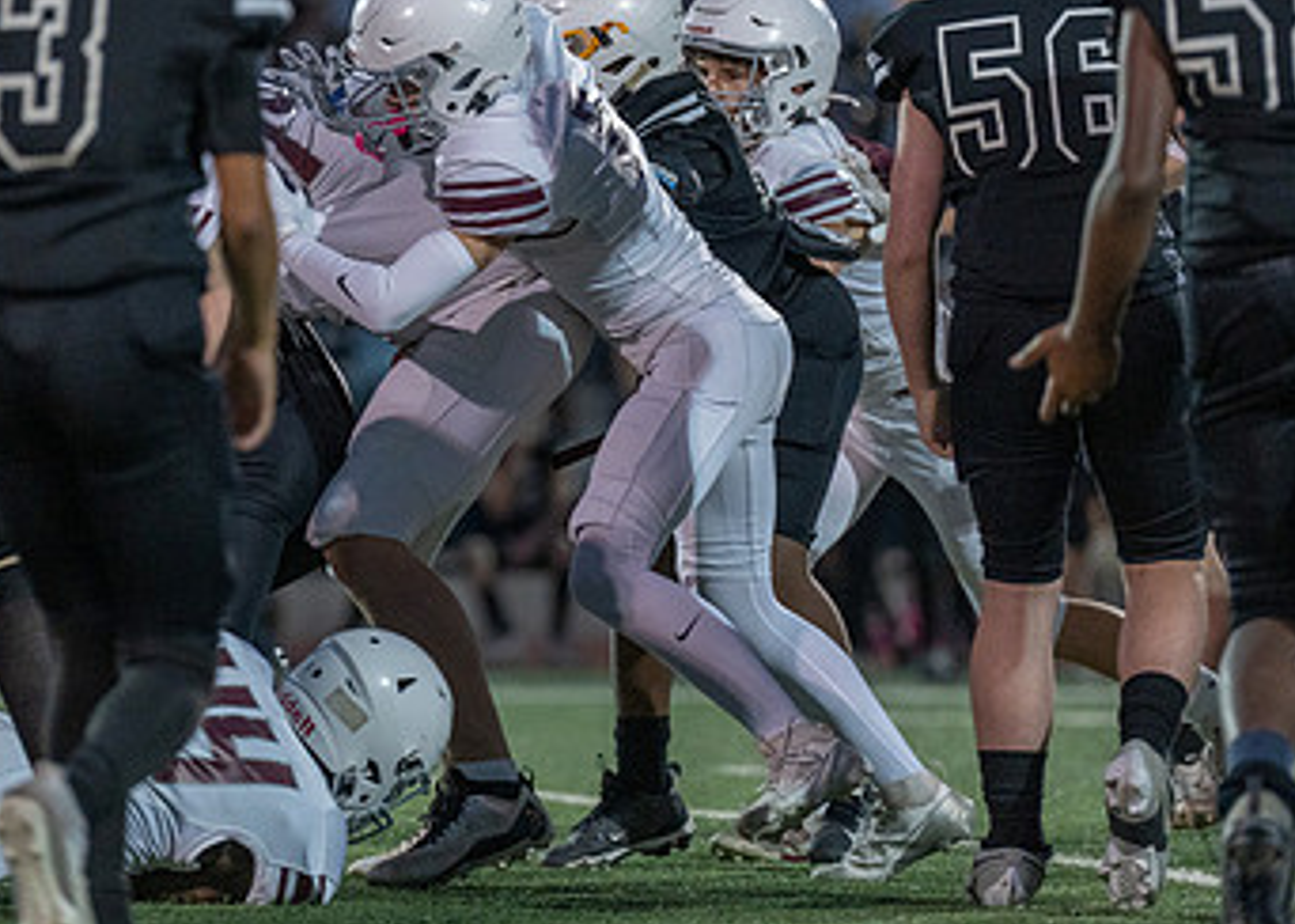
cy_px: 245
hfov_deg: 5.3
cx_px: 521
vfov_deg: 3.7
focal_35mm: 384
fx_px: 14118
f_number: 2.8
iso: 1250
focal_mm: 200
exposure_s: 1/1000
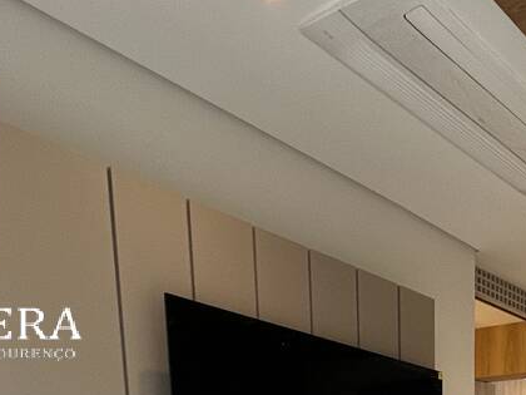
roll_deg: -0.9
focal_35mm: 48
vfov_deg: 22.5
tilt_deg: -9.3
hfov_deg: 35.4
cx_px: 541
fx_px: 729
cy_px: 647
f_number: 2.2
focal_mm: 2.22
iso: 125
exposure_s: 1/120
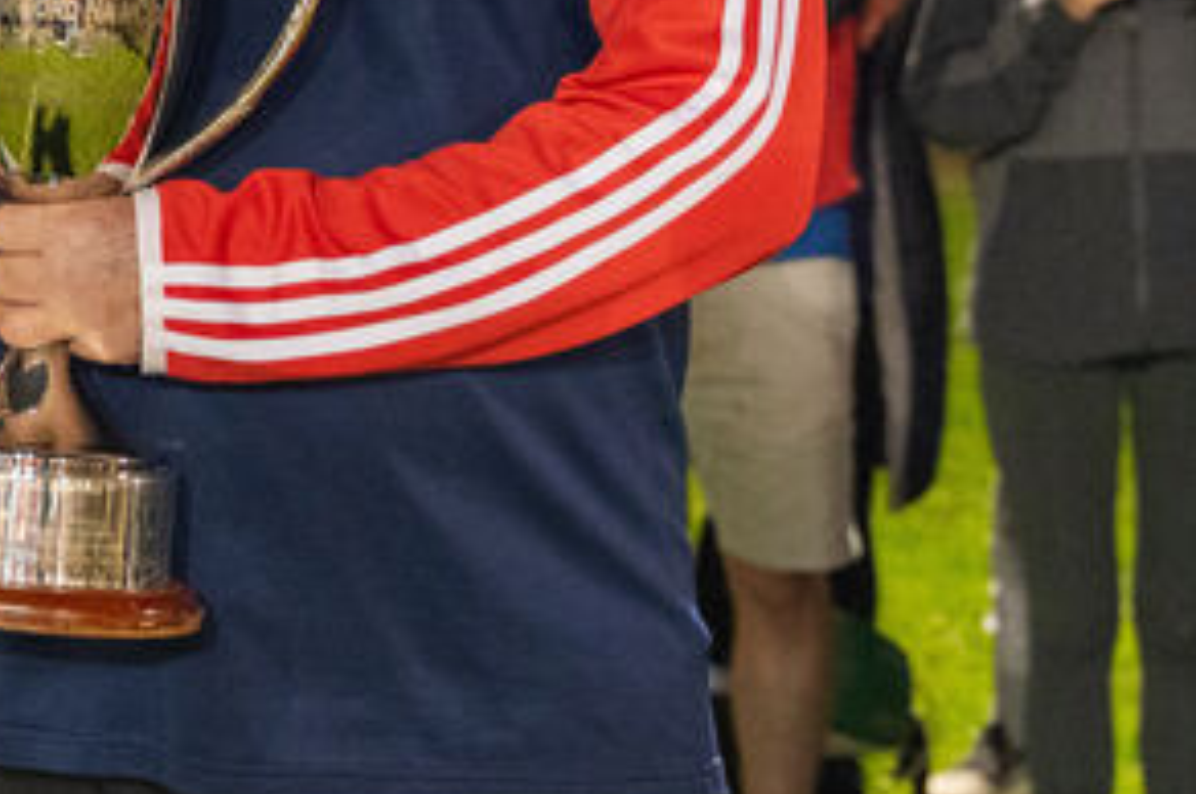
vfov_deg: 11.3
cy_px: -186
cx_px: -94
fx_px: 3934
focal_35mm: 119
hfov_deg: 16.8
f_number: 3.2
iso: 8000
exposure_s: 1/250
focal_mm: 43.2
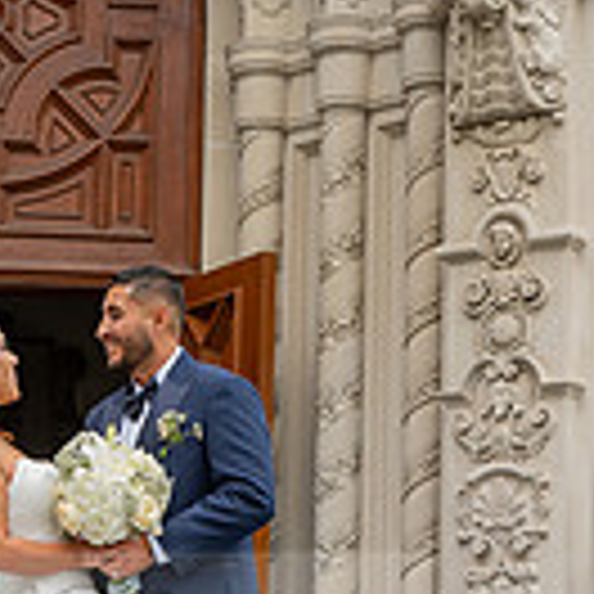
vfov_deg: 12.9
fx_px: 2582
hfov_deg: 13.0
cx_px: 50
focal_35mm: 133
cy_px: 657
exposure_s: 1/250
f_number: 5
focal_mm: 46
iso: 250
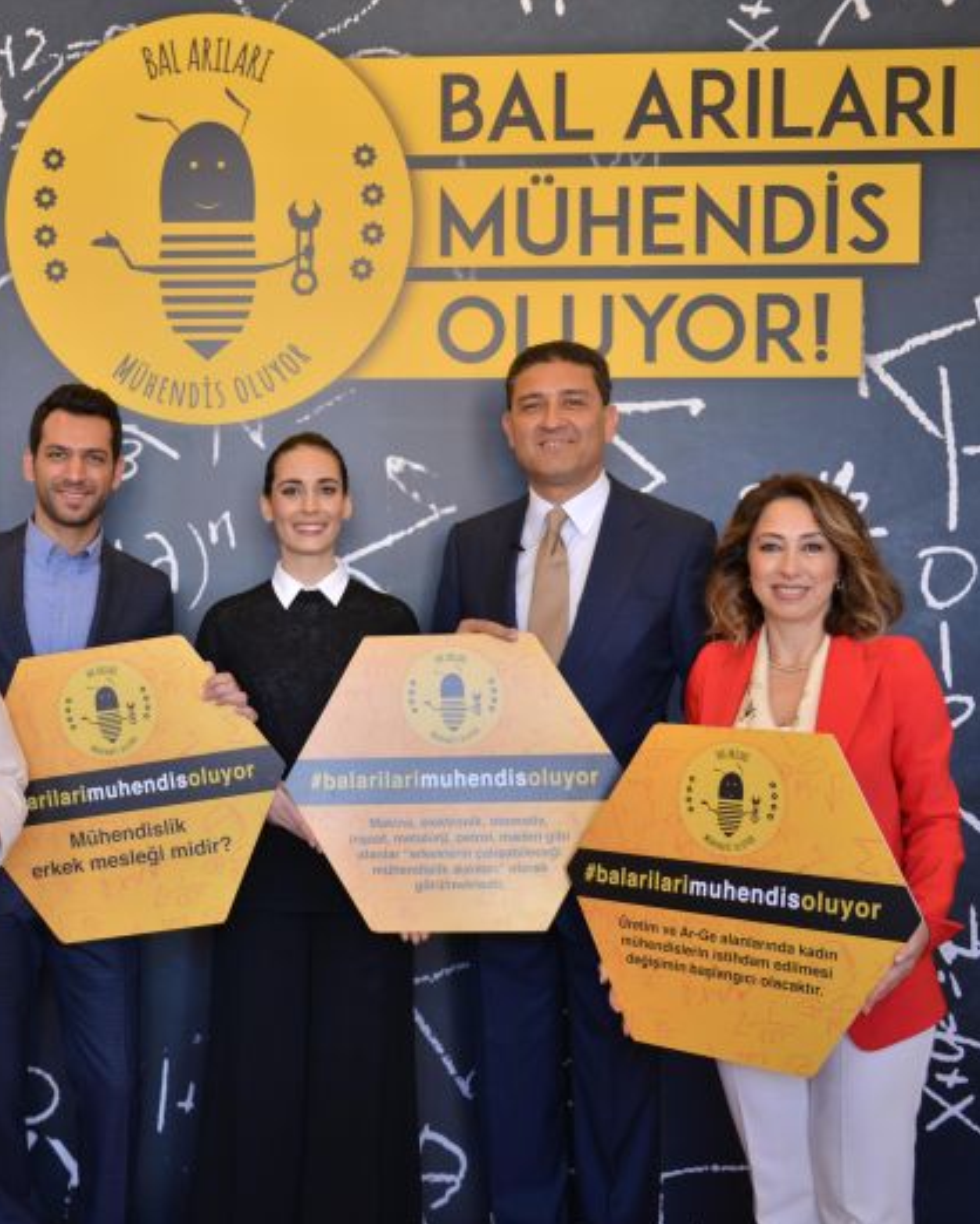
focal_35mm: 46
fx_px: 1667
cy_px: 619
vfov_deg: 40.3
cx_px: 181
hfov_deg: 31.8
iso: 320
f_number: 2.8
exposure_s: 1/160
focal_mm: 32
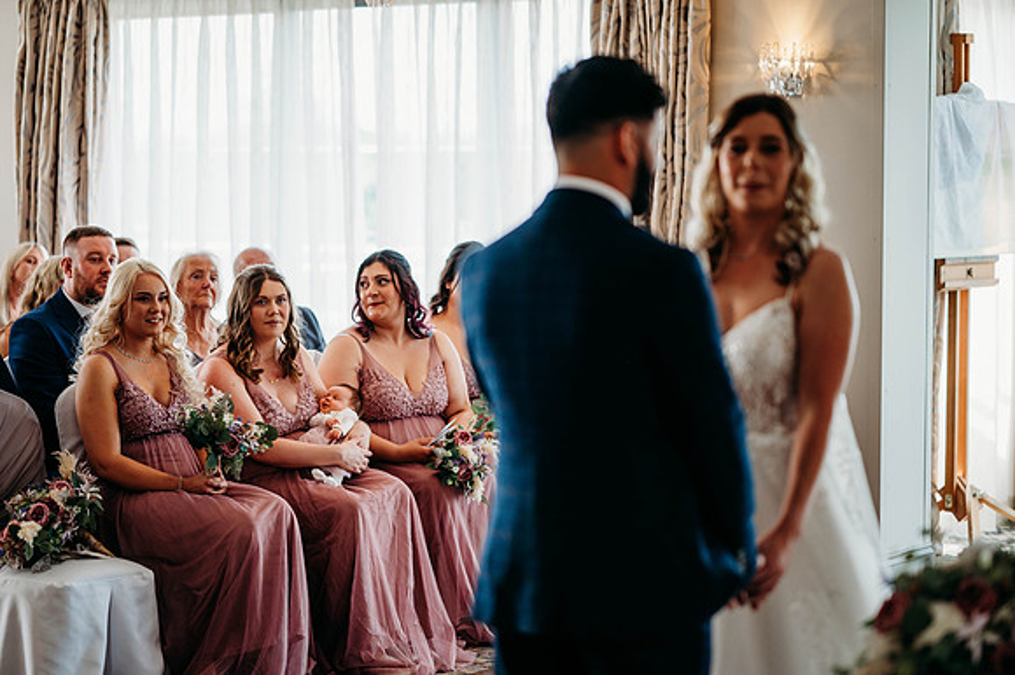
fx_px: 2395
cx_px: 508
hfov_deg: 23.9
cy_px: 338
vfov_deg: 16.1
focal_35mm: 85
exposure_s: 1/250
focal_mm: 85
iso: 100
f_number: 2
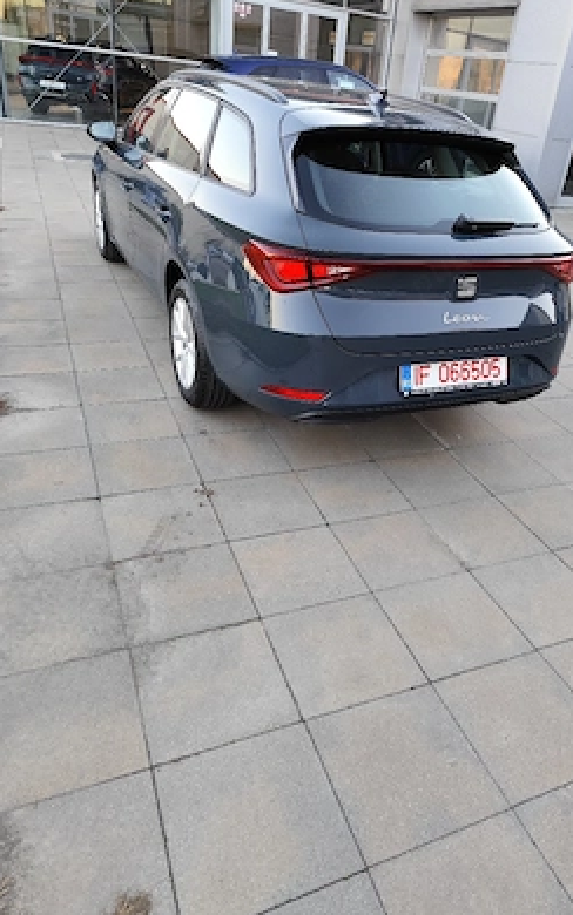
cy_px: 450
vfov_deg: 72.5
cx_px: 350
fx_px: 624
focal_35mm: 25
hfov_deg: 48.9
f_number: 1.65
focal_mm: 6.14
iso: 250
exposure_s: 1/100
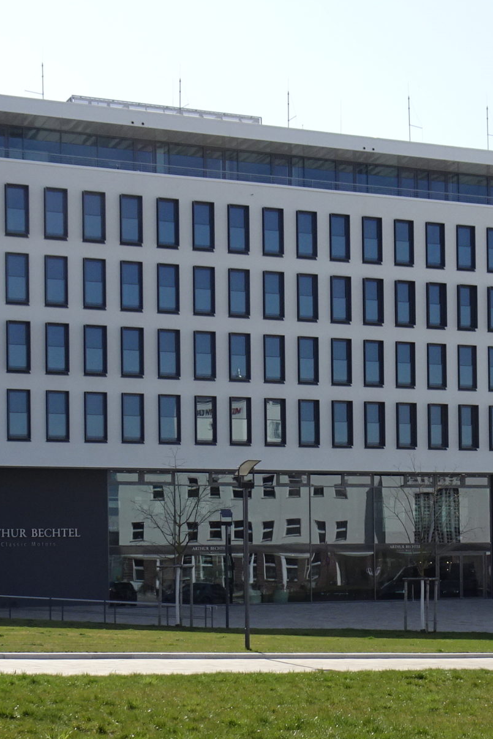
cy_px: 541
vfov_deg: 26.7
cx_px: 344
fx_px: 1540
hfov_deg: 18.1
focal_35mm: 75
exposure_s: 1/640
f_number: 4
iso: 80
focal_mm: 5.79
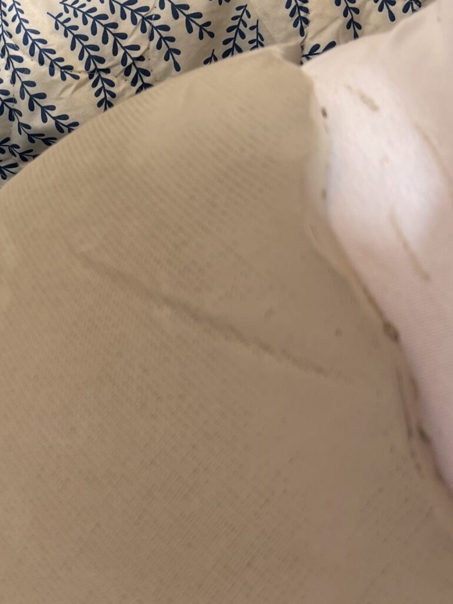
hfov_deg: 21.4
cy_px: 260
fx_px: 1134
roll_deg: -6.9
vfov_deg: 29.8
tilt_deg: -37.5
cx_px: -48
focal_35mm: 65
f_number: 1.5
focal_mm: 5.7
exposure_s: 1/100
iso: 40
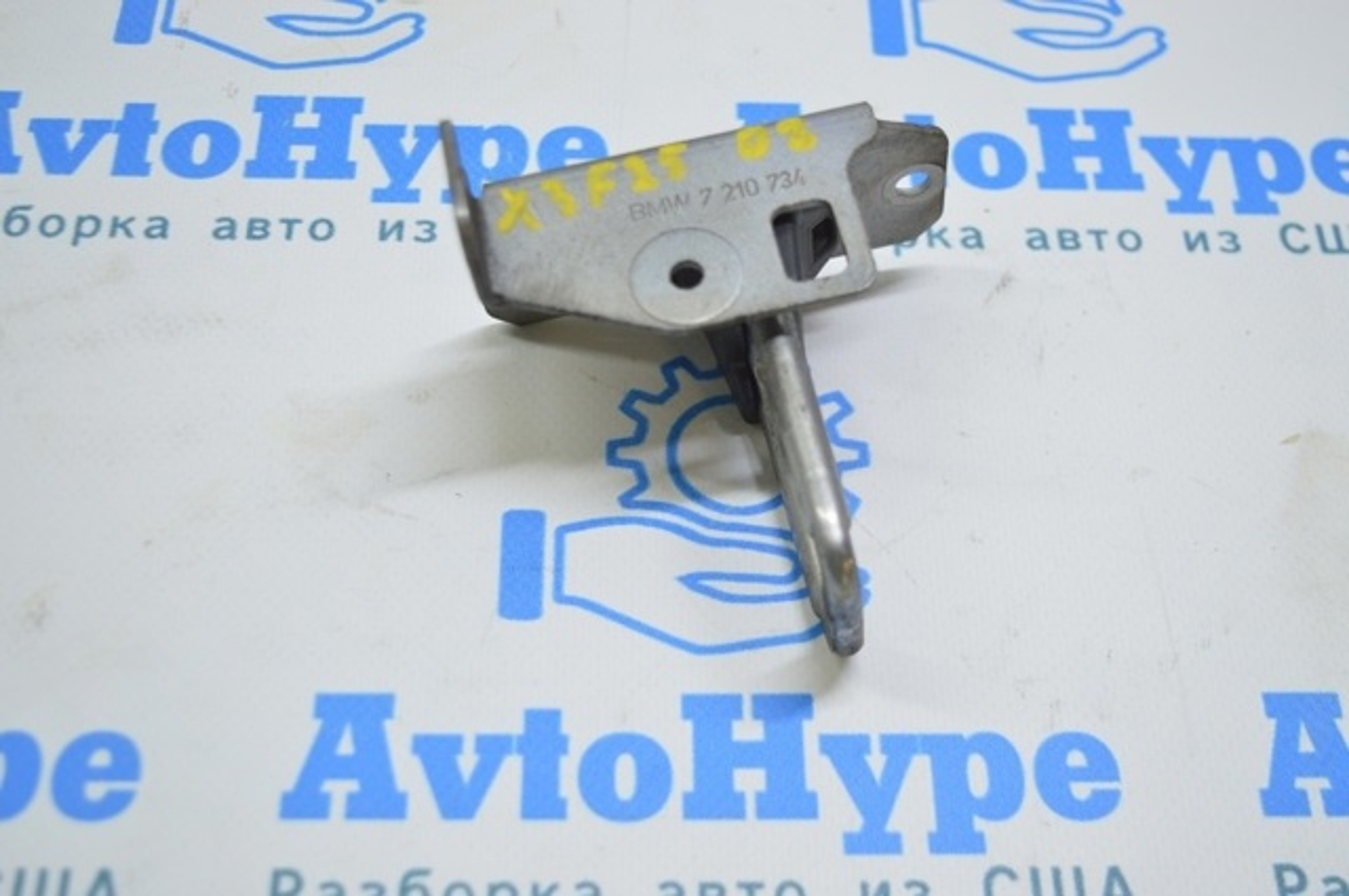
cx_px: 674
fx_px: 1740
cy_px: 448
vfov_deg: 28.9
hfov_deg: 42.4
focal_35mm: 46
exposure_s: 1/50
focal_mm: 31
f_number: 4.2
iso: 400
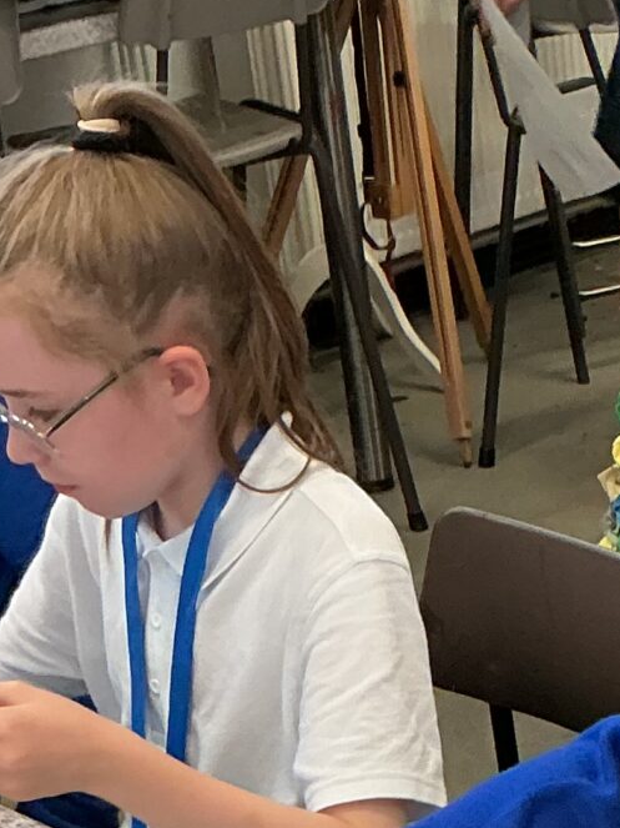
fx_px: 2676
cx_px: 818
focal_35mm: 112
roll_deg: +3.5
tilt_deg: -35.7
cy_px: 1230
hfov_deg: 12.8
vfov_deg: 16.1
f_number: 1.8
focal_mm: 3
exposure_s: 1/50
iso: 64
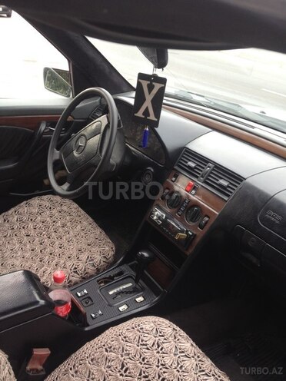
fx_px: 386
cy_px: 190
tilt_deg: -26.9
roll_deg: -6.9
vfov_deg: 52.6
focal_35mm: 35
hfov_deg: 40.7
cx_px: 143
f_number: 2.4
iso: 50
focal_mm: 4.28
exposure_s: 1/40
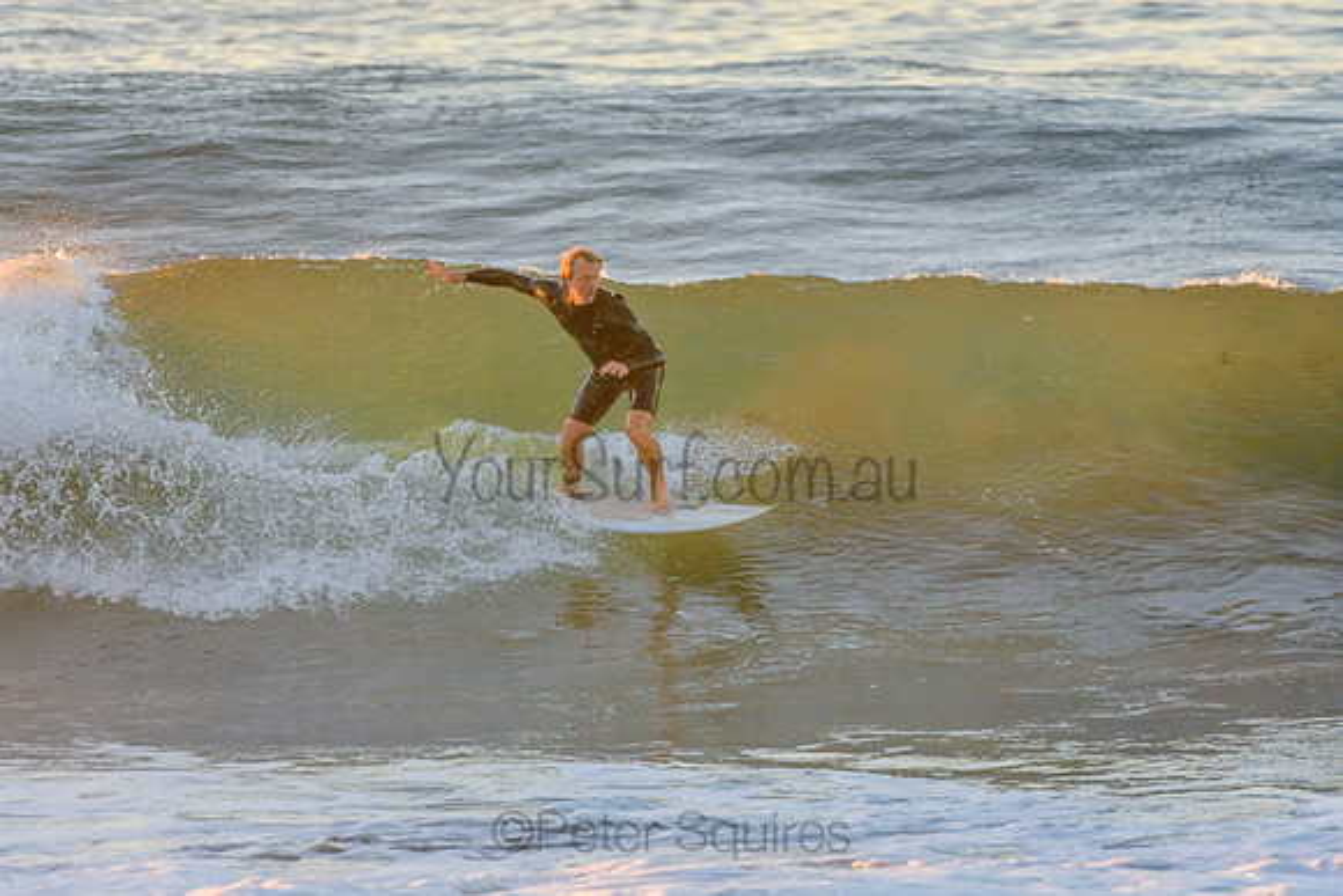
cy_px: 448
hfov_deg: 2.7
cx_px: 672
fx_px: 27984
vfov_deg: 1.8
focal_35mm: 750
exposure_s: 1/1000
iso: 1600
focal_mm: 500
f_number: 5.6
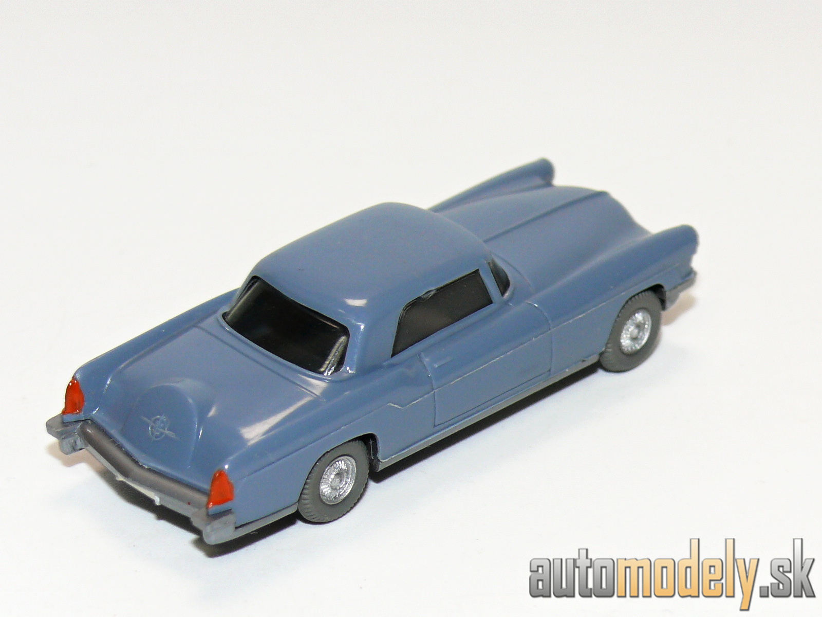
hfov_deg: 14.7
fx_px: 3182
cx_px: 411
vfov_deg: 11.1
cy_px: 308
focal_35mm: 134
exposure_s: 1/30
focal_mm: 15.9
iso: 100
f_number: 4
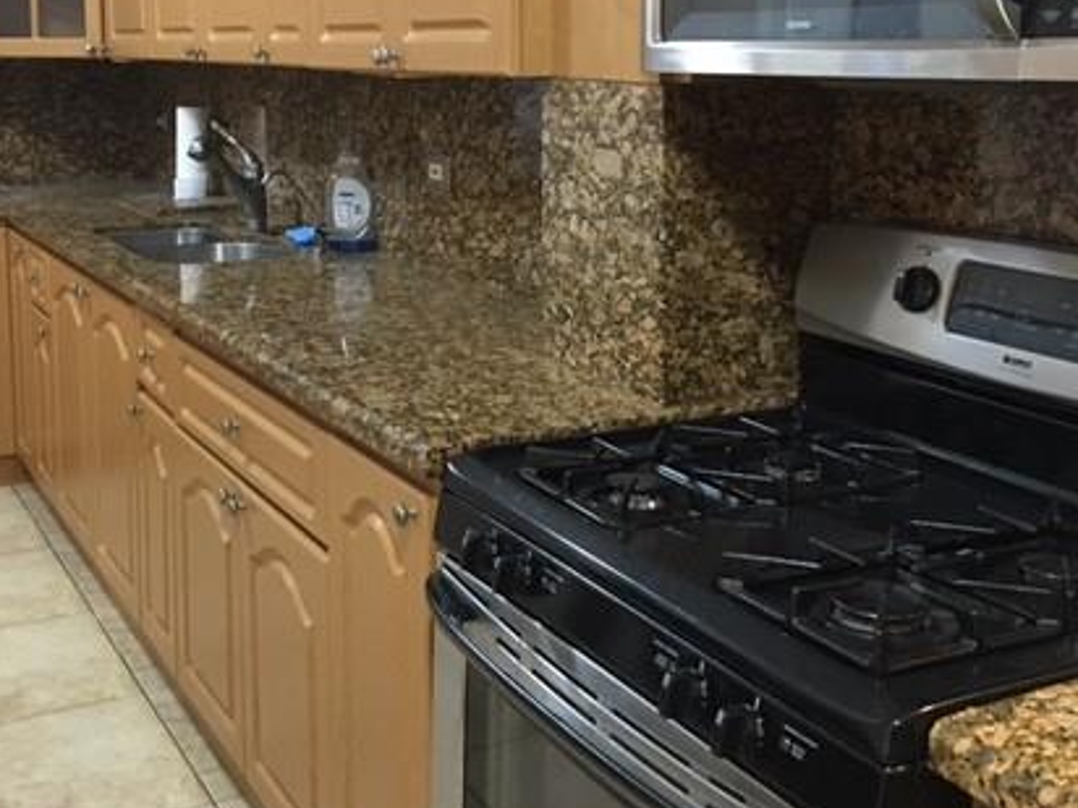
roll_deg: +0.3
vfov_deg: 31.7
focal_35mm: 45
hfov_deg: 41.8
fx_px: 1401
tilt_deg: -6.2
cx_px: 408
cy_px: 217
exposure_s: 1/10
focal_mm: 4.15
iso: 100
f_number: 2.2
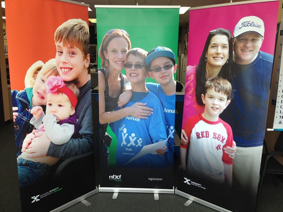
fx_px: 270
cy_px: 106
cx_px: 142
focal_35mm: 33
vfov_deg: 42.9
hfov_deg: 55.4
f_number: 2.4
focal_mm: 4.12
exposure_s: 1/120
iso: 80
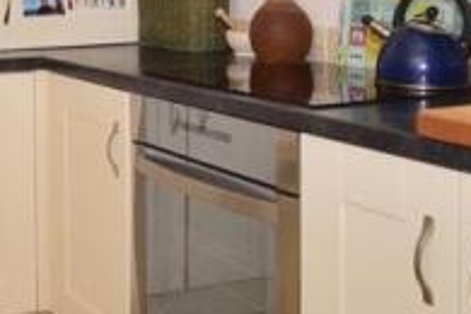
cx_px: -97
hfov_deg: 27.0
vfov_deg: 20.0
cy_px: -4
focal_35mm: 66
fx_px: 859
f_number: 16
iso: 400
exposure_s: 1/200
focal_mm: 13
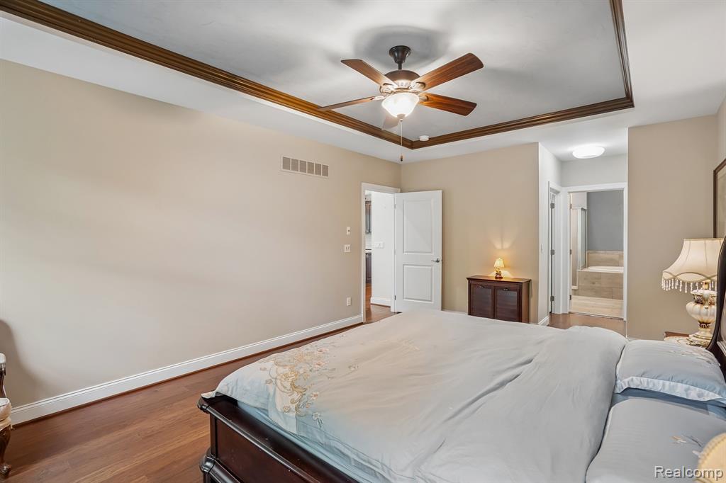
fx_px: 323
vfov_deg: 73.7
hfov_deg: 96.8
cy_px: 242
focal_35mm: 16
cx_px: 363
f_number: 8
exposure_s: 1/2.5
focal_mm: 16
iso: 400
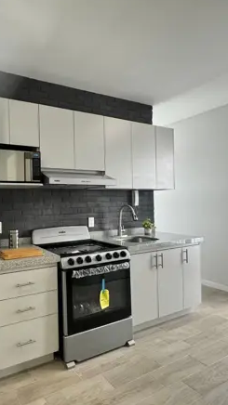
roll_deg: +1.2
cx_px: 31
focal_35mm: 21
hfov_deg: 48.9
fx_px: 226
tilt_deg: +0.2
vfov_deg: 83.9
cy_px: 202
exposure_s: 1/98
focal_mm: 2.22
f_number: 2.2
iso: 320
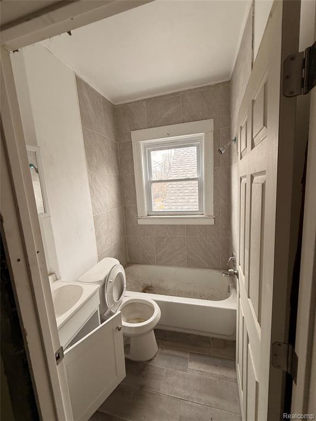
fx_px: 170
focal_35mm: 14
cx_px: 158
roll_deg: +4.9
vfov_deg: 102.1
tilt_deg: -6.4
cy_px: 210
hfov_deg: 85.7
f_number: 2.2
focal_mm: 2.22
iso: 100
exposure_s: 1/99
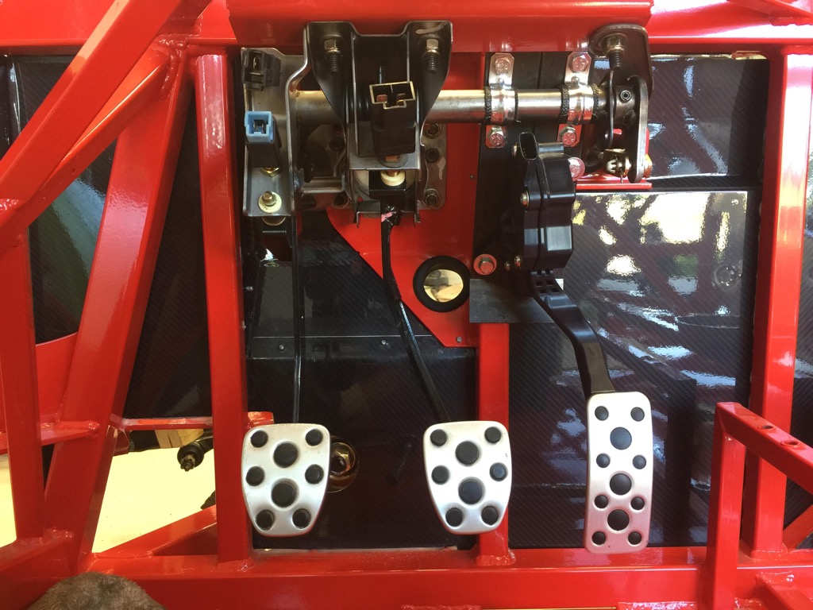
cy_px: 305
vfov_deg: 48.2
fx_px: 681
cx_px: 406
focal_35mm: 29
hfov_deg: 61.7
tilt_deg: -7.5
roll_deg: -0.9
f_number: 2.2
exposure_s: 1/15
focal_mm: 4.15
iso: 80
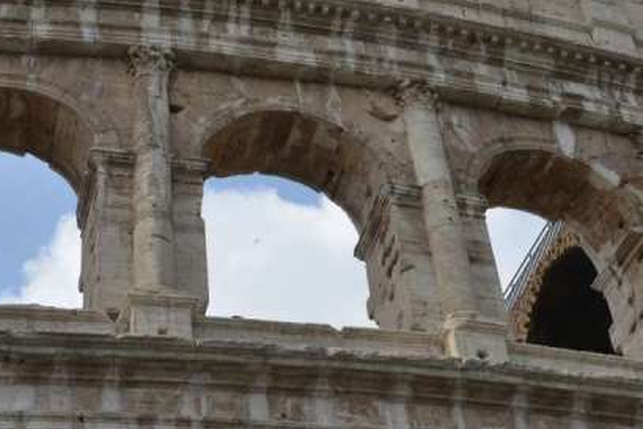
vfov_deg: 15.8
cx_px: 329
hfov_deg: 23.6
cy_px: 113
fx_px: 1537
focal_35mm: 86
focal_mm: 44
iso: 900
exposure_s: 1/125
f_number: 20
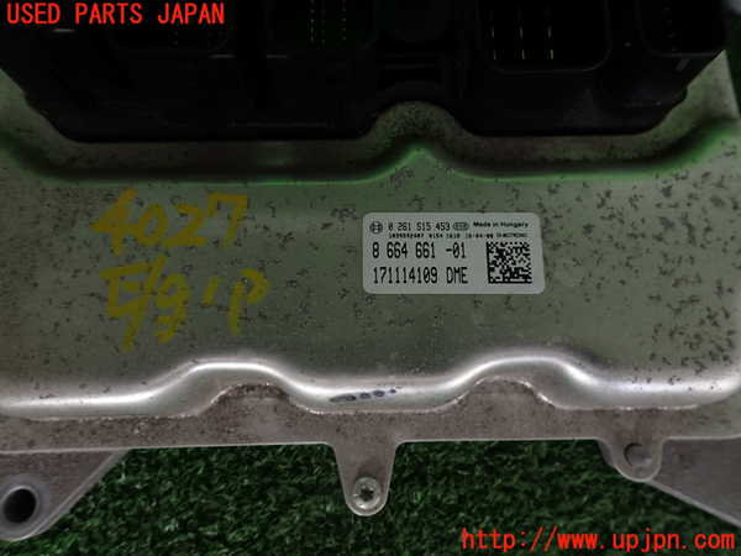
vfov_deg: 54.9
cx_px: 370
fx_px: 535
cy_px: 278
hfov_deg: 69.4
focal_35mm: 25
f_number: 2.8
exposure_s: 1/100
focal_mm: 4.5
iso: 100
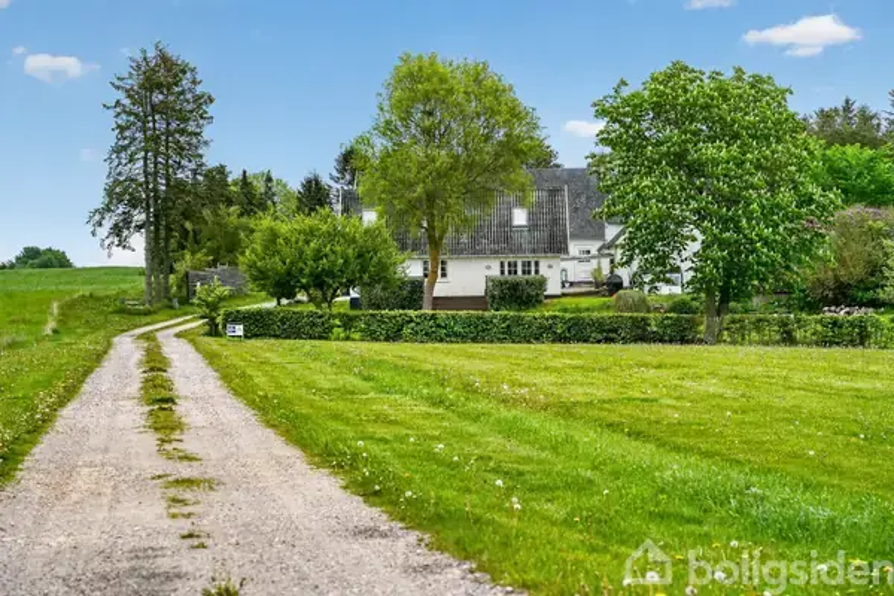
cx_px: 447
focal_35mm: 105
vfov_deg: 13.0
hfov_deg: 19.5
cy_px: 298
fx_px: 2607
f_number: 8
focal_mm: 105
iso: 400
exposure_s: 1/125
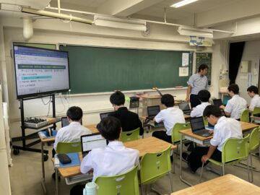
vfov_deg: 48.2
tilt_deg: -7.3
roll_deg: +0.3
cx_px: 130
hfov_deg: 61.7
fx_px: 218
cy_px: 98
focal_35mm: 29
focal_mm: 3
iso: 40
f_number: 1.8
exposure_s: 1/60
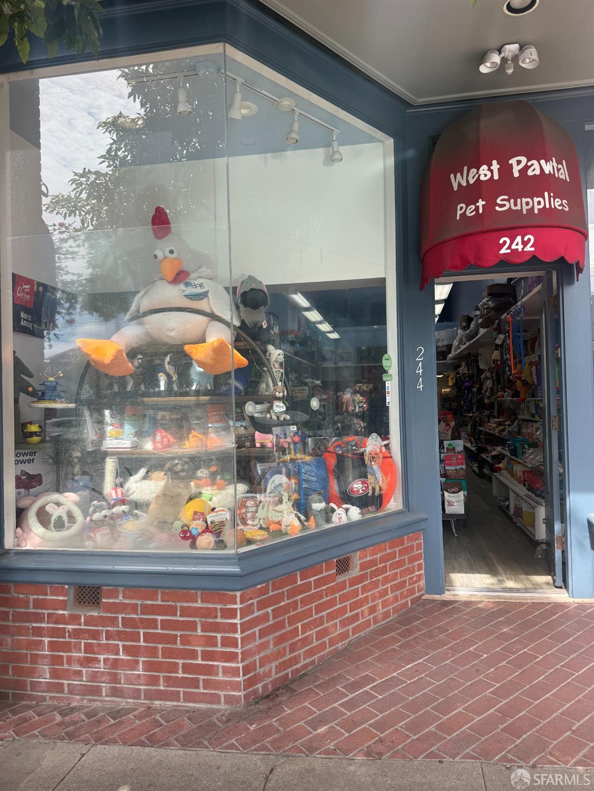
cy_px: 396
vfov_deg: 71.6
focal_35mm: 24
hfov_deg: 56.8
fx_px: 549
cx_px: 297
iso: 80
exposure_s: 1/742
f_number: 1.78
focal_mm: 6.76
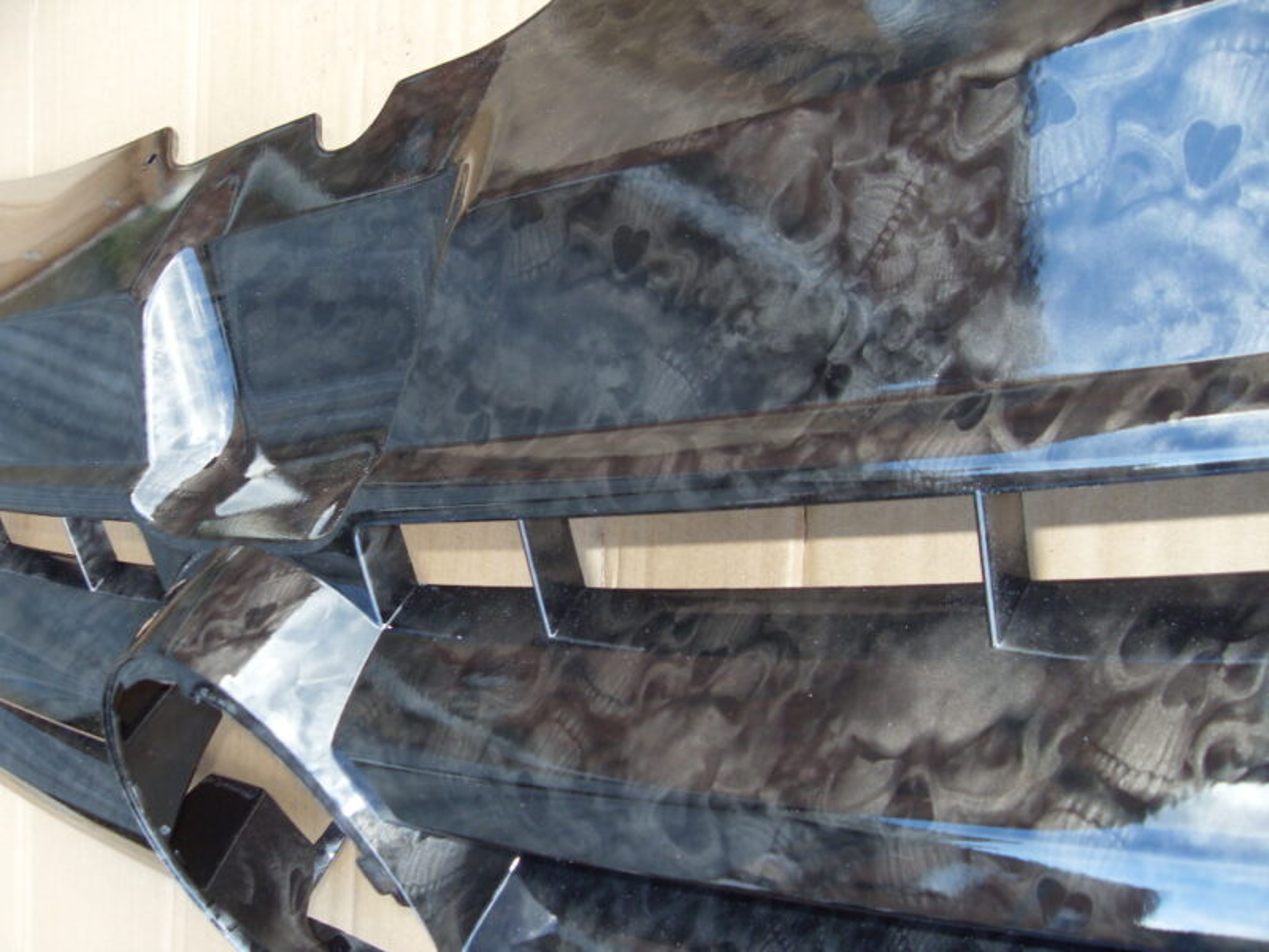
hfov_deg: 52.6
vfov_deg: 40.7
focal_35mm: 35
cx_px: 634
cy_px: 476
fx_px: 1283
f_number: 2.8
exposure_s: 1/45
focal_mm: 6.3
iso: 100
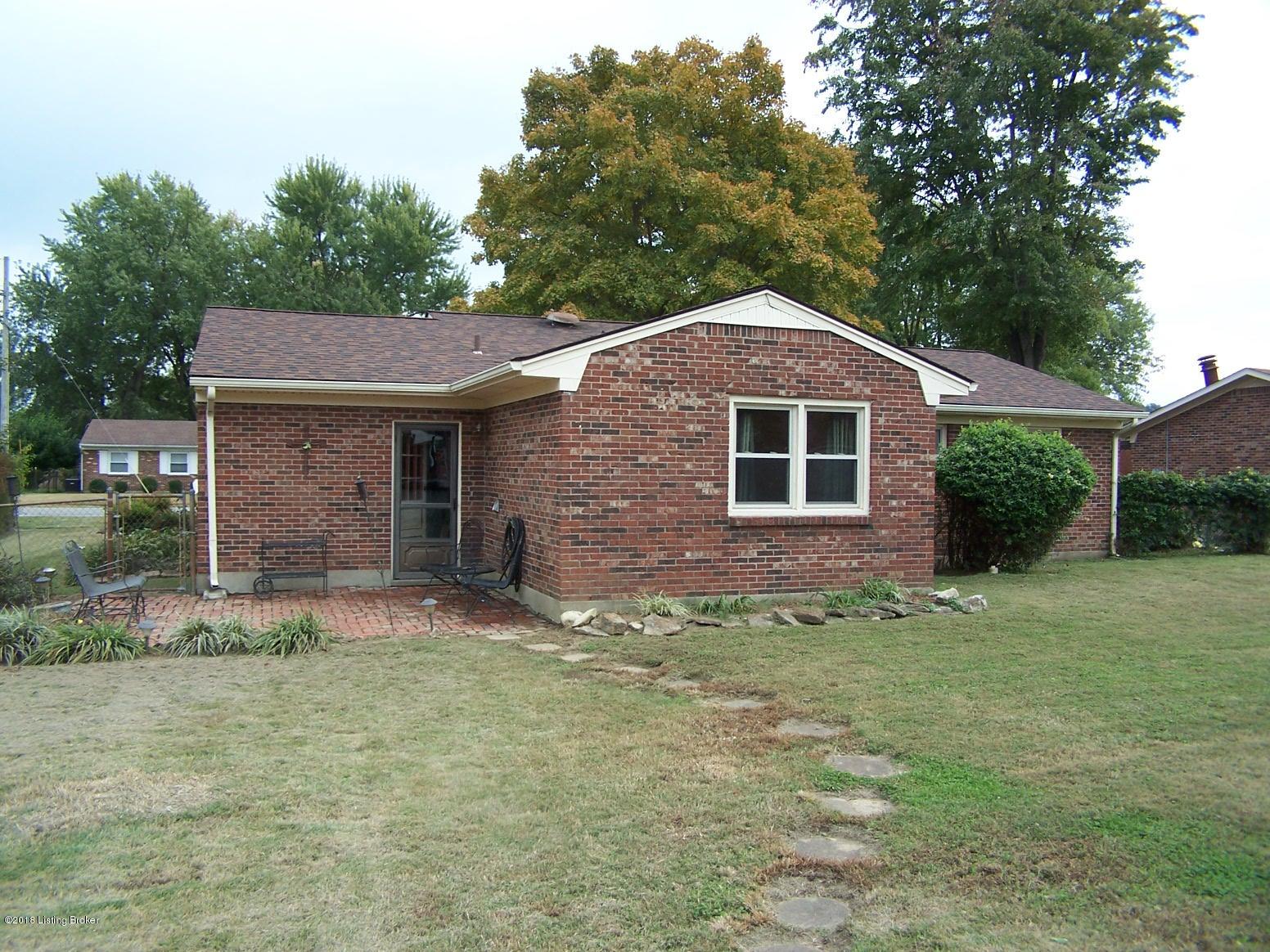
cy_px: 476
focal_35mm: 38
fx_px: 1394
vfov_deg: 37.7
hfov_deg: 49.0
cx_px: 635
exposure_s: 1/350
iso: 80
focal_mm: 6.3
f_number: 2.8
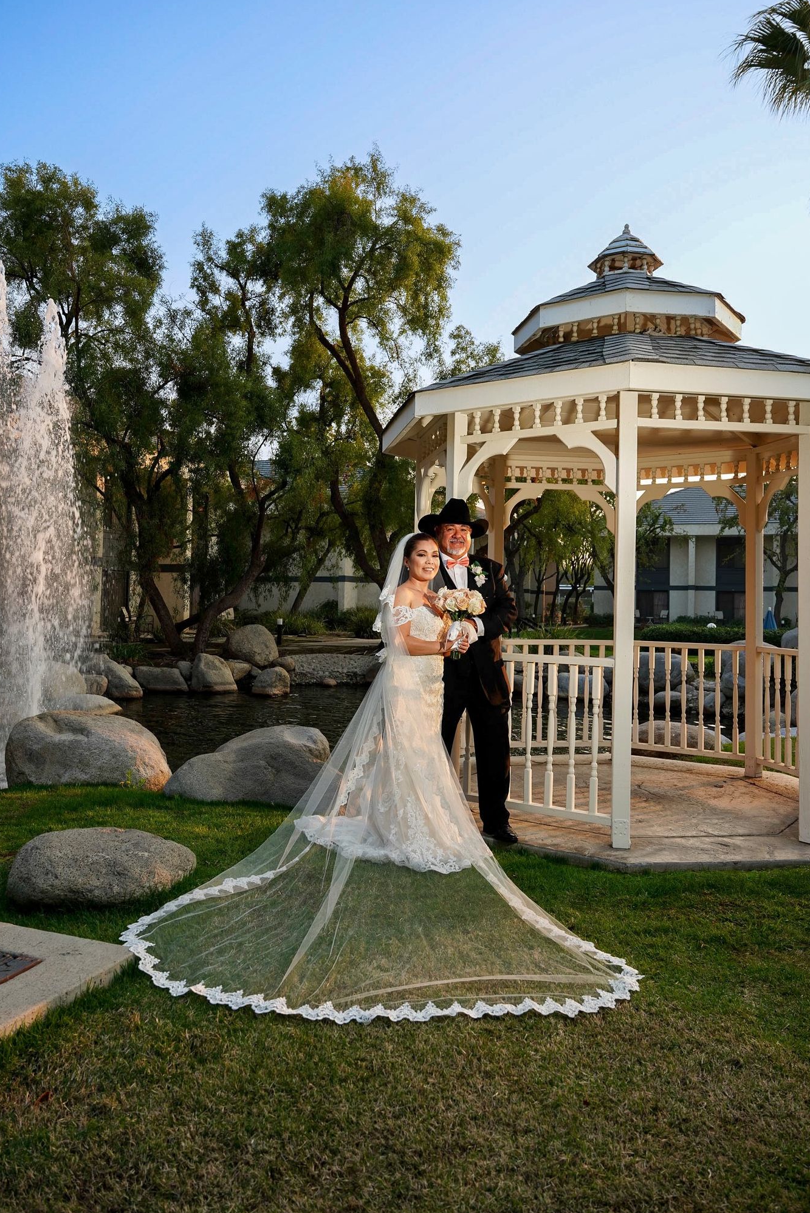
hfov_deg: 47.9
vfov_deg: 67.3
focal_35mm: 27
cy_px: 580
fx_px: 911
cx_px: 380
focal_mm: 24
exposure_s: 1/160
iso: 100
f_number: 4.5
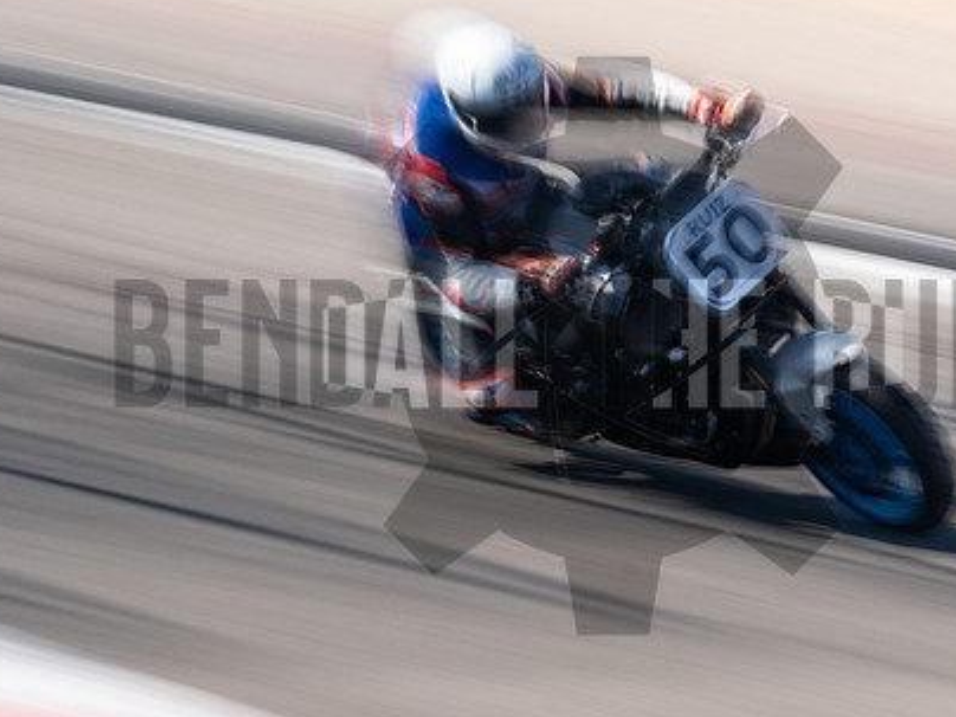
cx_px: 781
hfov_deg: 6.9
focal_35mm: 287
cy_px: 401
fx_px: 7926
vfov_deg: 5.2
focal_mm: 98.2
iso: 160
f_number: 20
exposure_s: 1/10
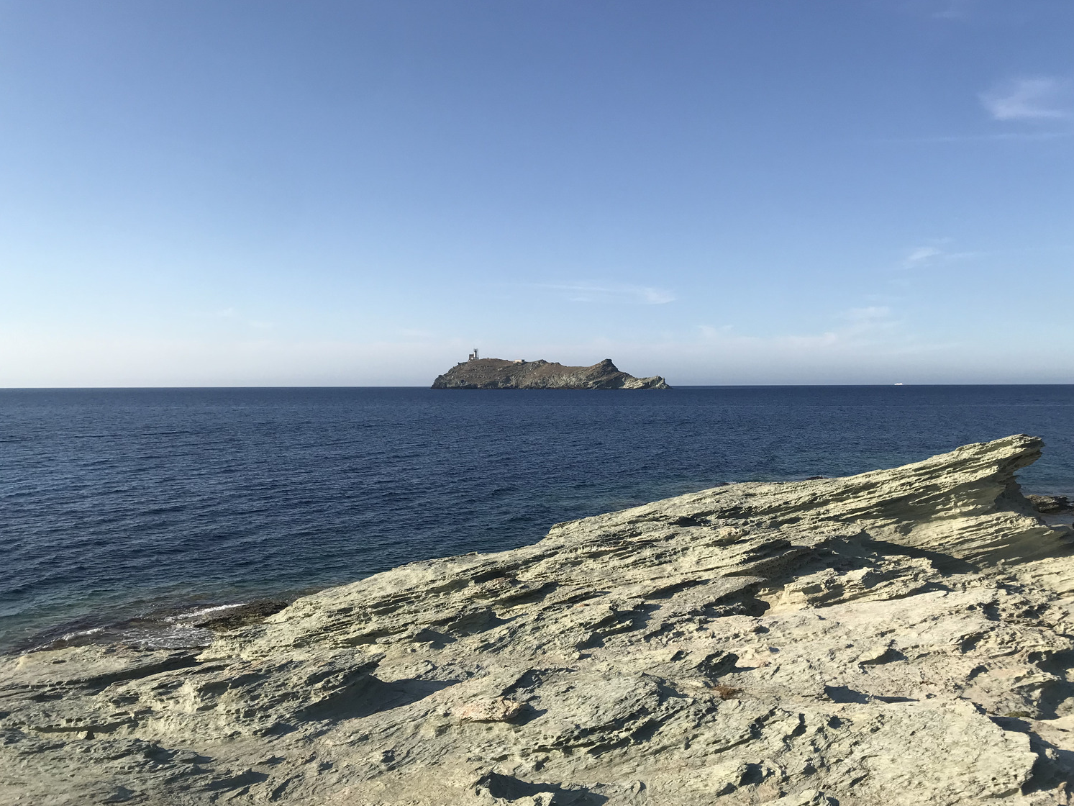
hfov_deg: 59.9
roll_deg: -0.4
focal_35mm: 30
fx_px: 931
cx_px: 569
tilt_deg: -0.5
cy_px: 417
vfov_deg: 46.8
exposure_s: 1/2740
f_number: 1.8
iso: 20
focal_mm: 3.99
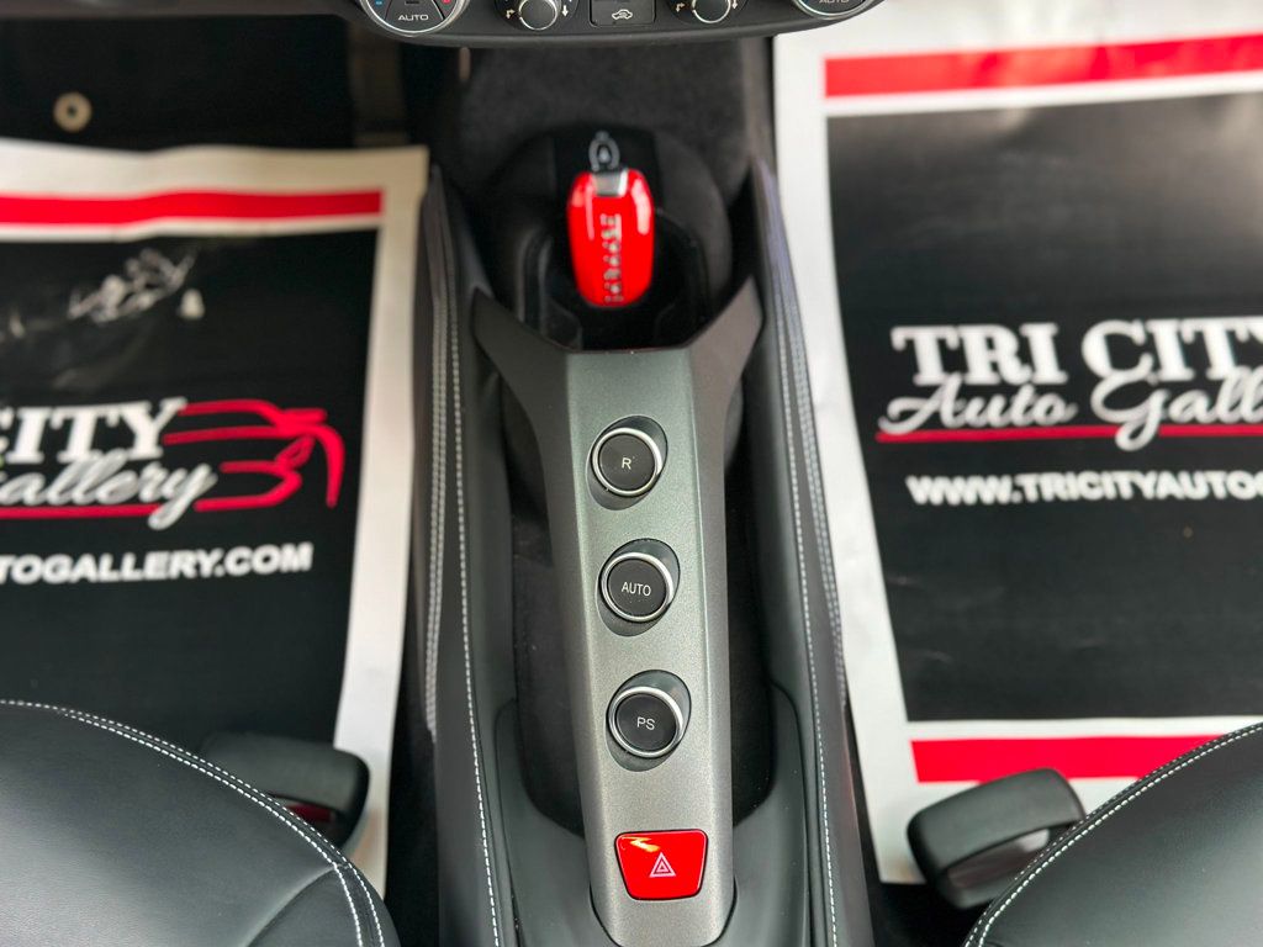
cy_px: 474
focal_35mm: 48
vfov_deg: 30.3
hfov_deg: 39.7
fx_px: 1751
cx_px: 632
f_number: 1.78
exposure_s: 1/113
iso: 125
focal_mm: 6.86
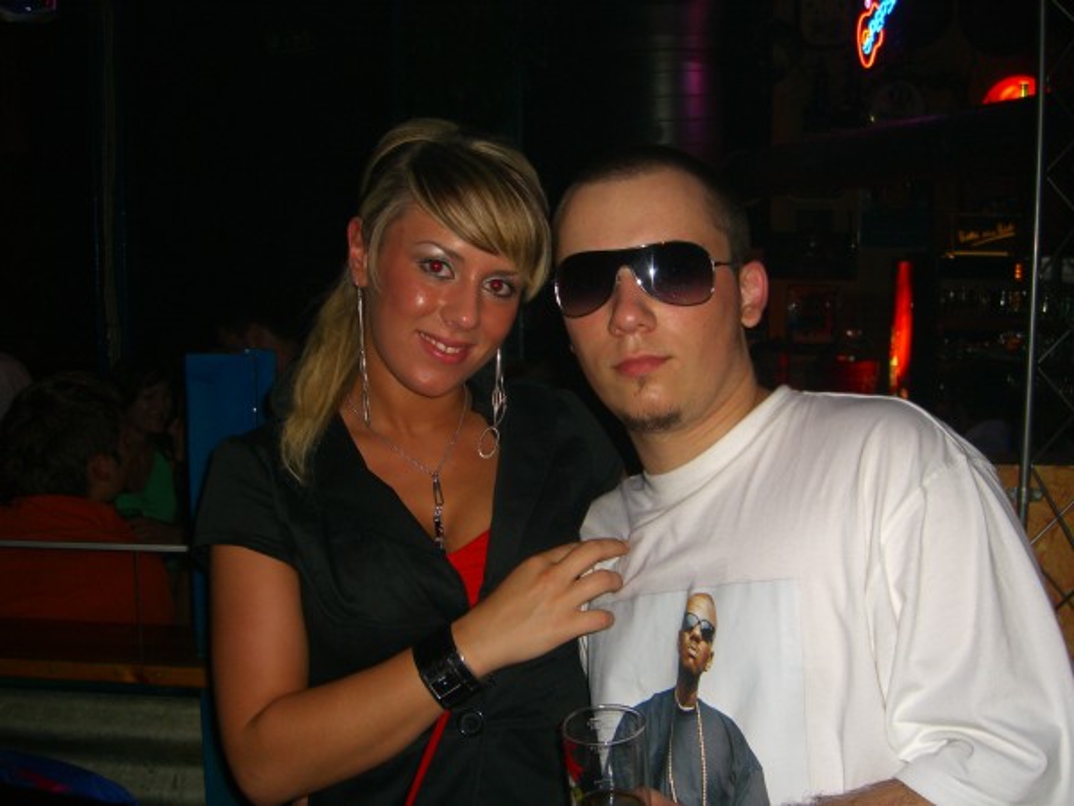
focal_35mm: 38
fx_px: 1179
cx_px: 537
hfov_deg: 49.0
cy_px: 403
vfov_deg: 37.7
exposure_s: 1/60
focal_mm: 7.9
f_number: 2.8
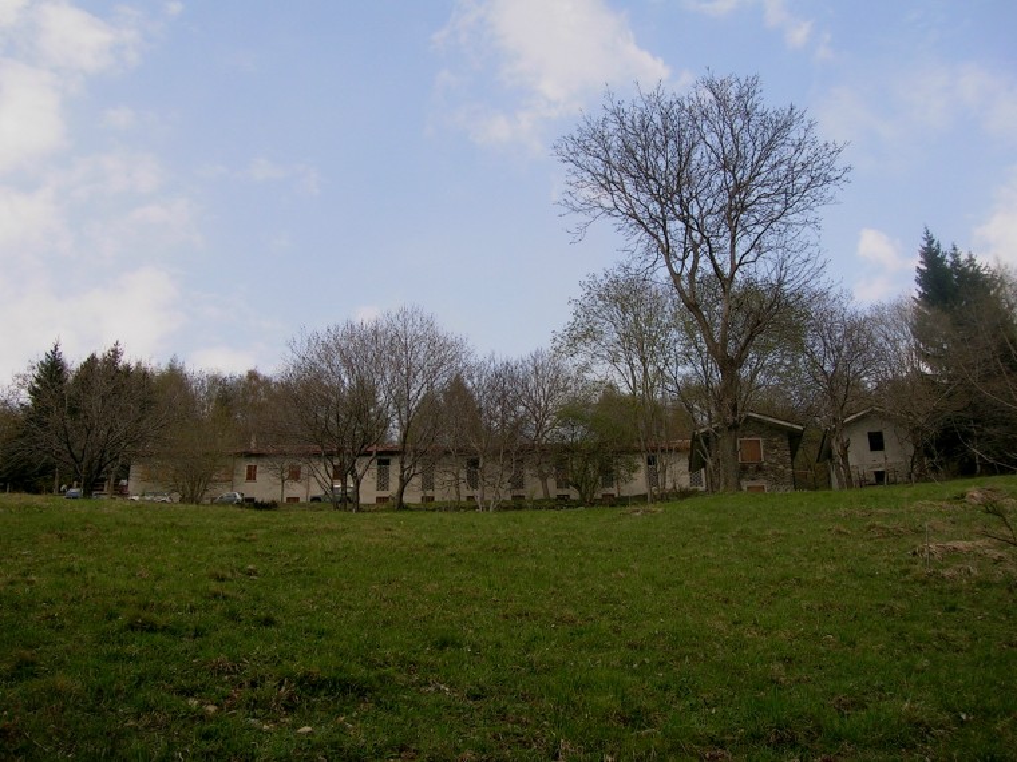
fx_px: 1028
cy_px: 381
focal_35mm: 35
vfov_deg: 40.7
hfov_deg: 52.6
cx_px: 508
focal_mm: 5.4
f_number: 4.8
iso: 50
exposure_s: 1/182
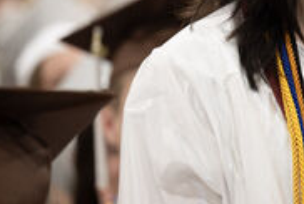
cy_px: 25
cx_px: 453
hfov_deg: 4.3
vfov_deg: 2.9
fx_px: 3992
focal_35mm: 472
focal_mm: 140
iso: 1600
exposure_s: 1/100
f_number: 2.8
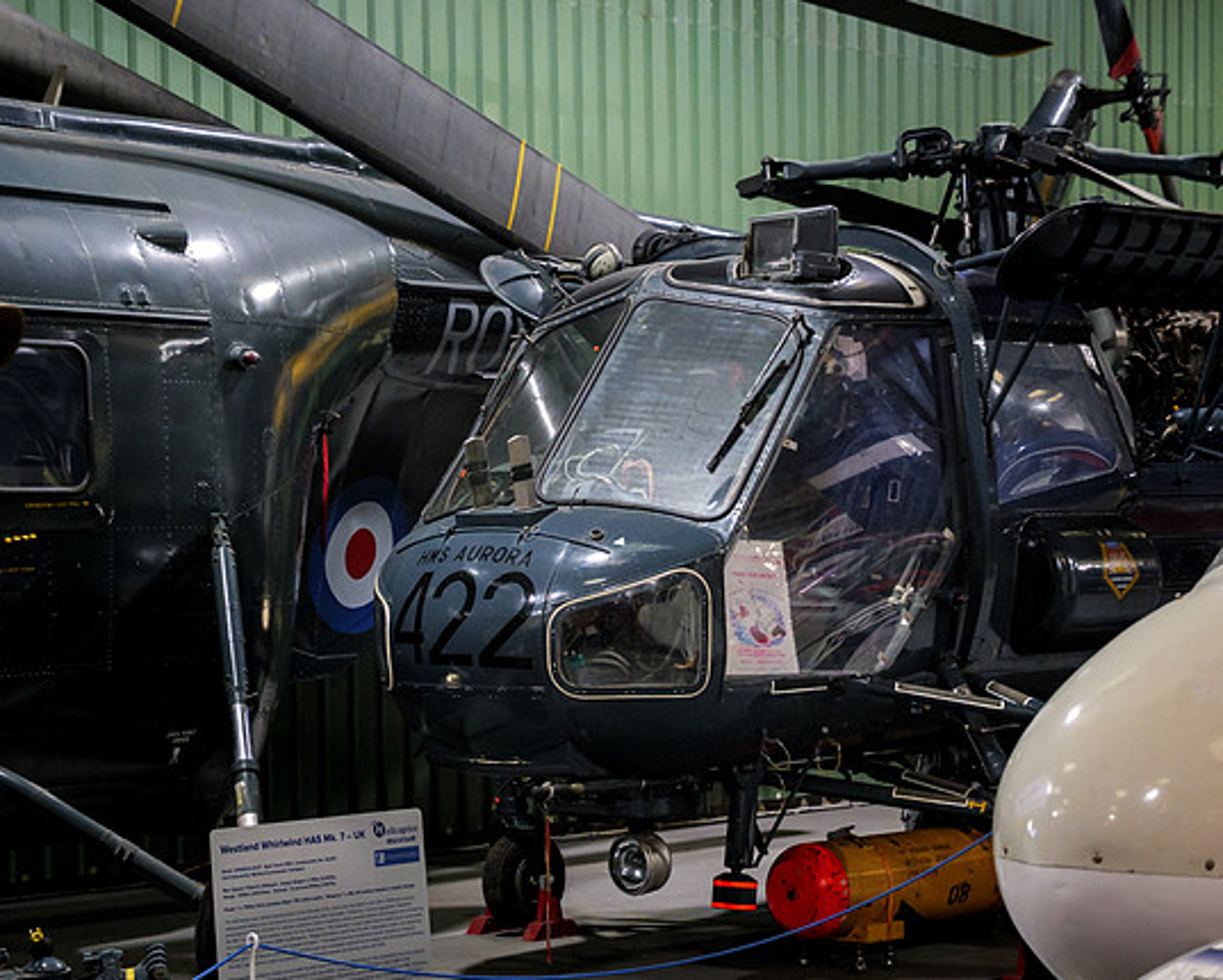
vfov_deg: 17.7
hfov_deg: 21.9
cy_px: 535
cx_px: 720
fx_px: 3150
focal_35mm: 87
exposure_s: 1/60
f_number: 3.9
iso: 2000
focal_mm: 36
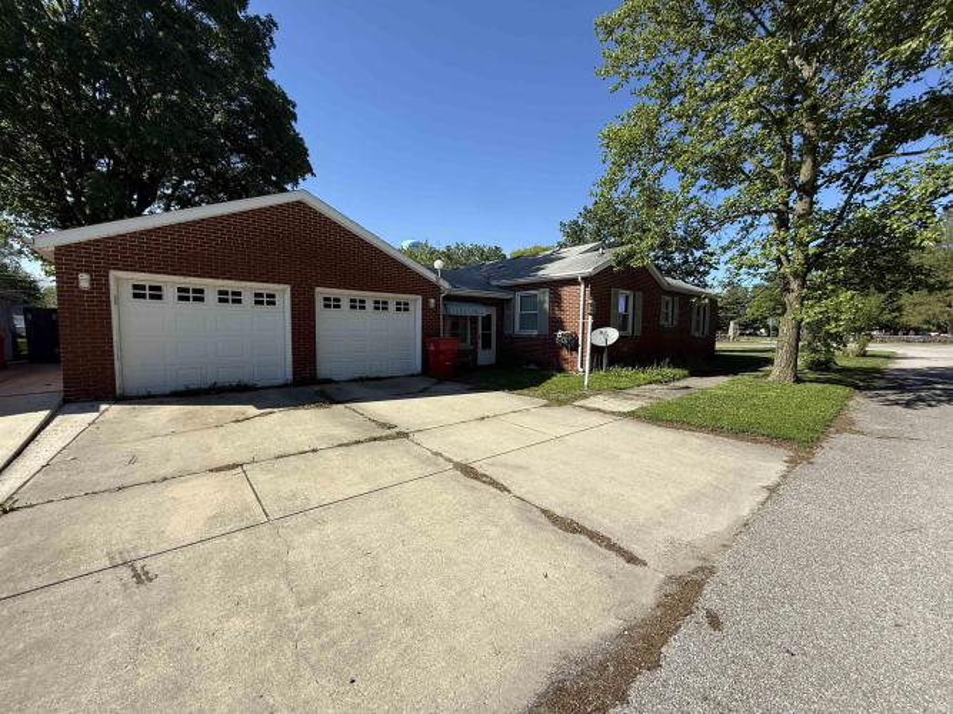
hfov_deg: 102.1
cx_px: 476
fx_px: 385
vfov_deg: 85.7
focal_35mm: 14
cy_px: 357
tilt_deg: -3.3
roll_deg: -1.5
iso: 50
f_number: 2.2
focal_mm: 2.22
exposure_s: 1/1368
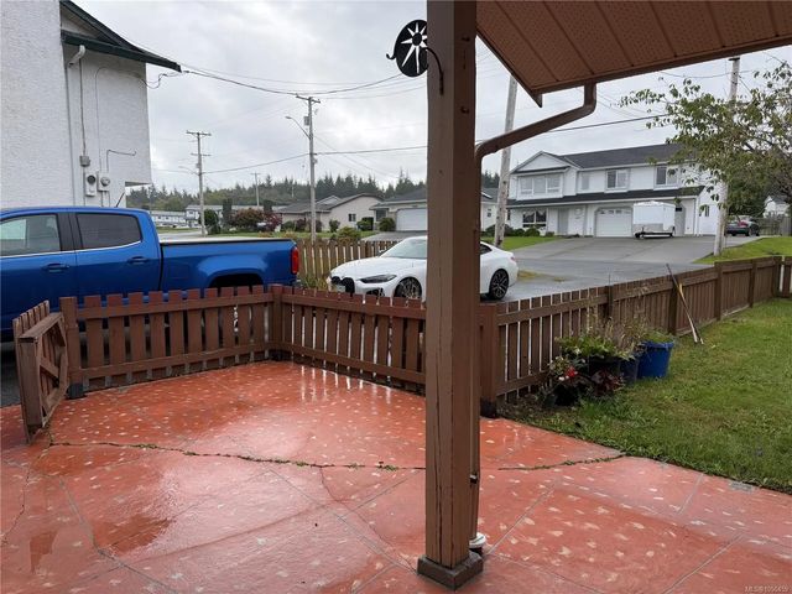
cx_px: 396
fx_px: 549
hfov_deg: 71.6
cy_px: 297
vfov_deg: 56.8
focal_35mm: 24
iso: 100
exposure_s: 1/1689
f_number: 1.78
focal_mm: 6.76
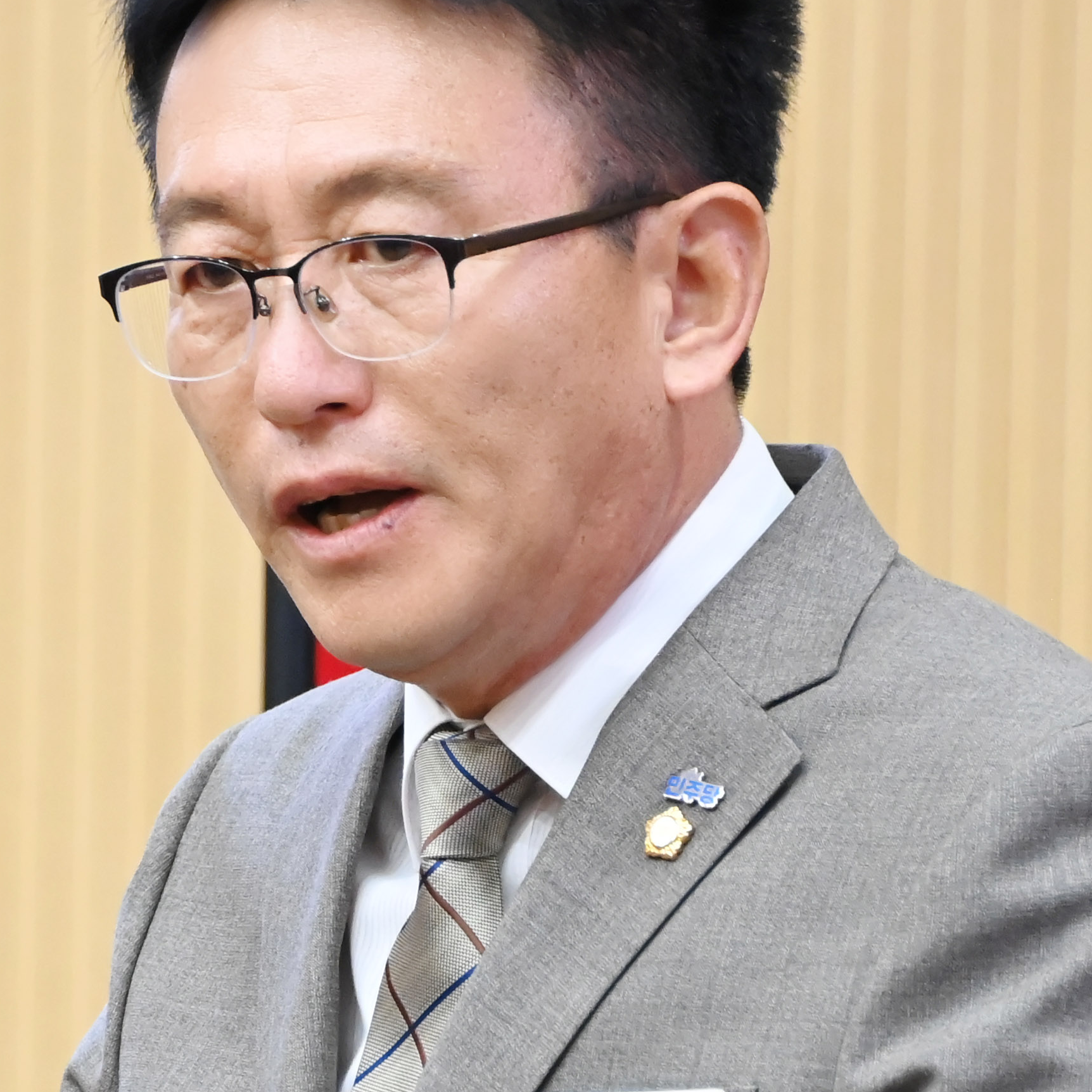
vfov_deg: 2.6
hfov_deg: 2.6
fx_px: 24484
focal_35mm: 686
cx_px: 117
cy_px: 761
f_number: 5.6
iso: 8000
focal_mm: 250
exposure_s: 1/160
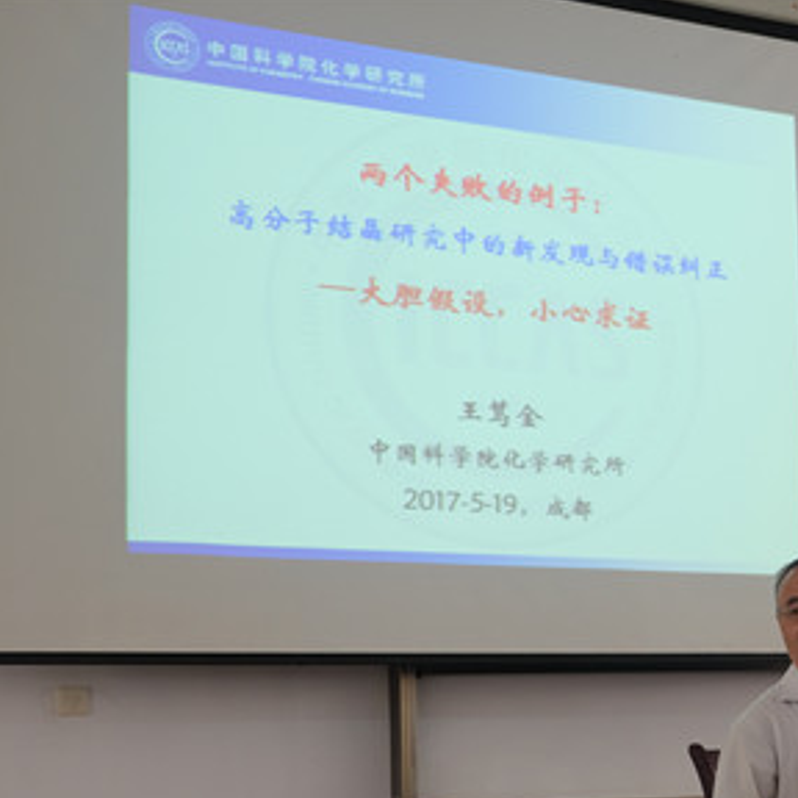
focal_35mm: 69
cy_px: 592
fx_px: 1800
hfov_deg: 23.6
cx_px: 848
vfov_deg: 24.7
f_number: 3.2
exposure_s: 1/30
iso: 400
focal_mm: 24.3
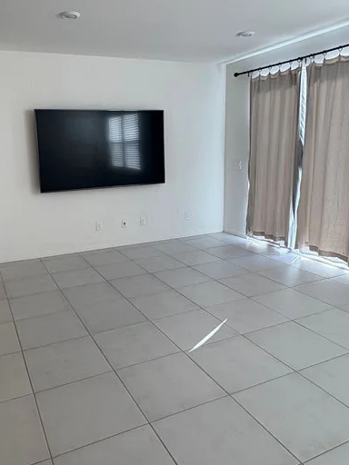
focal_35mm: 28
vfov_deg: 63.4
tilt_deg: -10.7
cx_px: 127
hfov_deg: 49.2
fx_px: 376
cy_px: 219
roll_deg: +1.6
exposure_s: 1/120
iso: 80
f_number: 2.2
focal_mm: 2.22
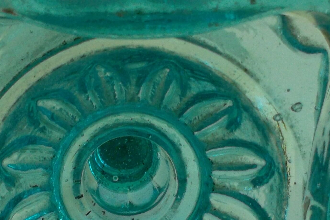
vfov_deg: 17.3
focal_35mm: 77
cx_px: 115
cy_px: 218
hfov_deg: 26.2
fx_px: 706
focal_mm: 4.1
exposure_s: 1/45
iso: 123
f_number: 3.3
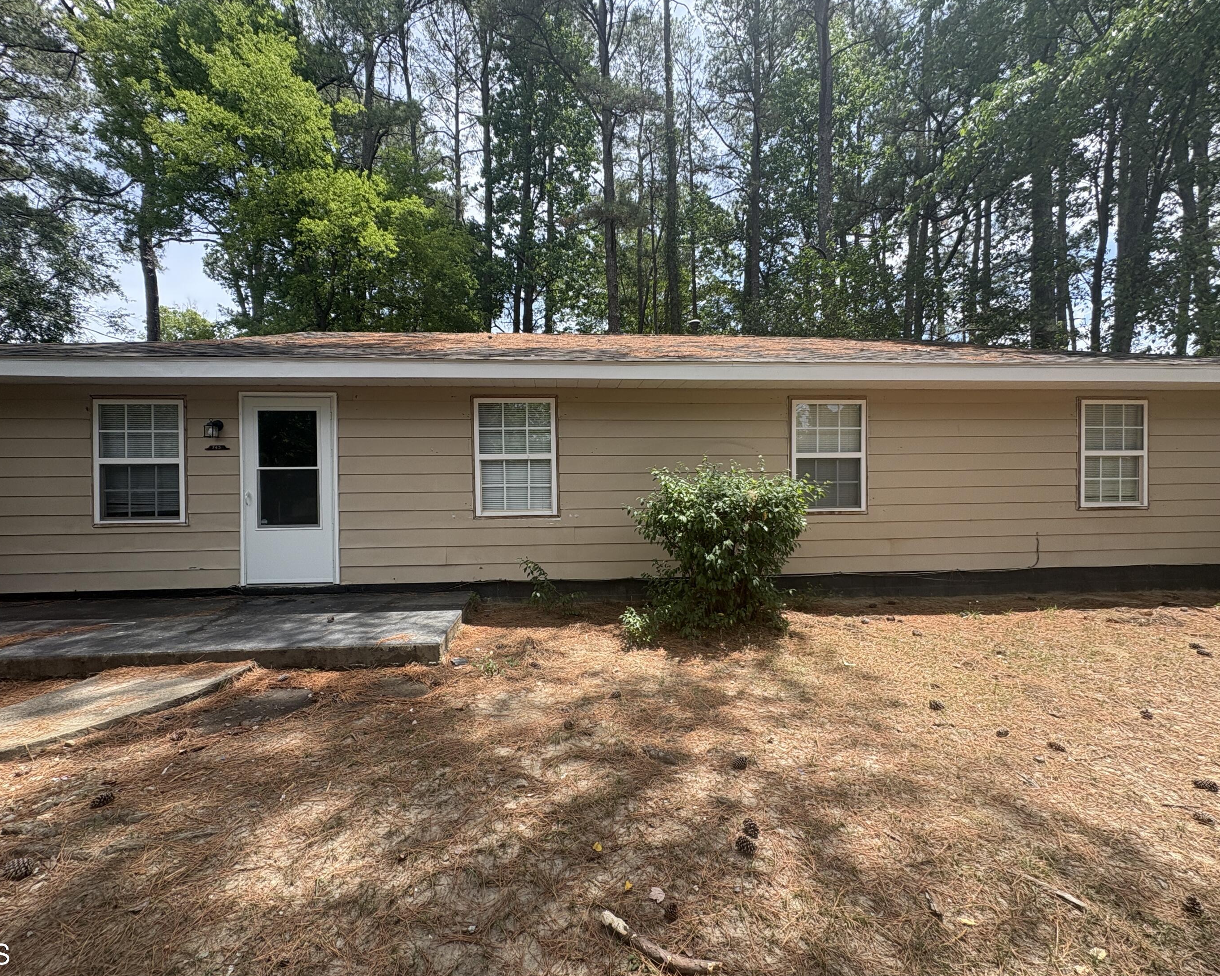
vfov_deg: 84.0
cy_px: 498
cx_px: 600
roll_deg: +1.7
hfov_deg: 96.8
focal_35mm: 15
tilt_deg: -0.9
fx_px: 542
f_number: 2.2
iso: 40
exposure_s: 1/548
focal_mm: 2.22
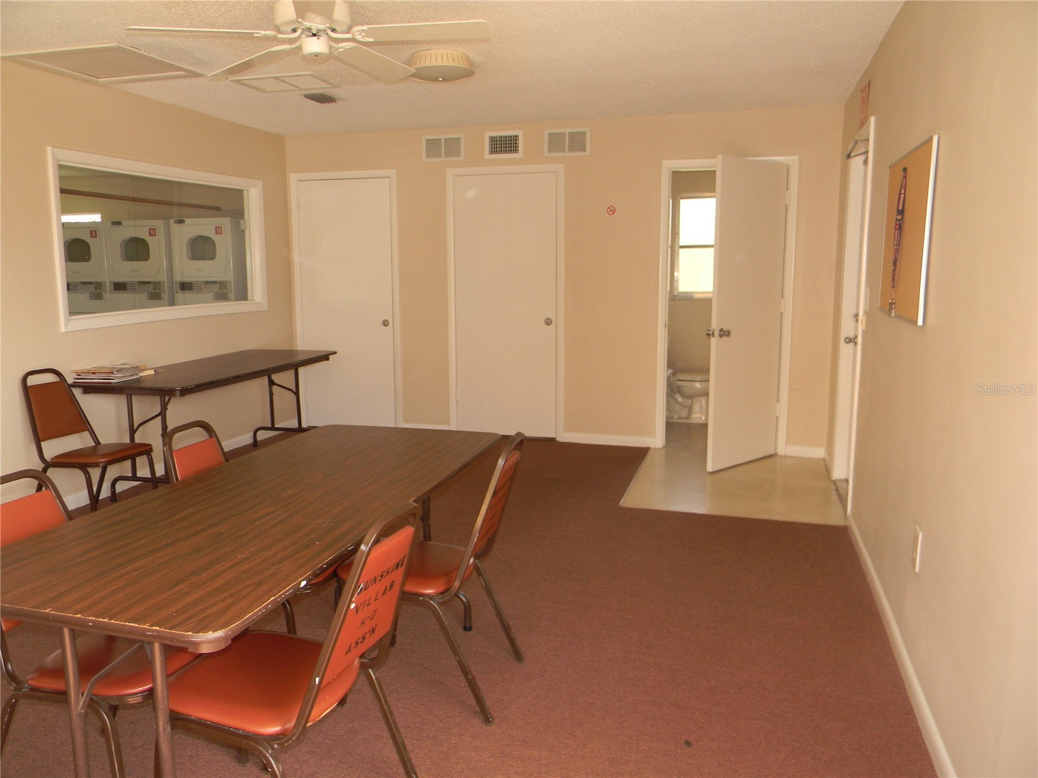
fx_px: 840
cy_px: 389
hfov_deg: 63.4
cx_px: 519
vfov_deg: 49.7
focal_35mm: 28
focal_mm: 5
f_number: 3.5
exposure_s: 1/29.8
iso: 95
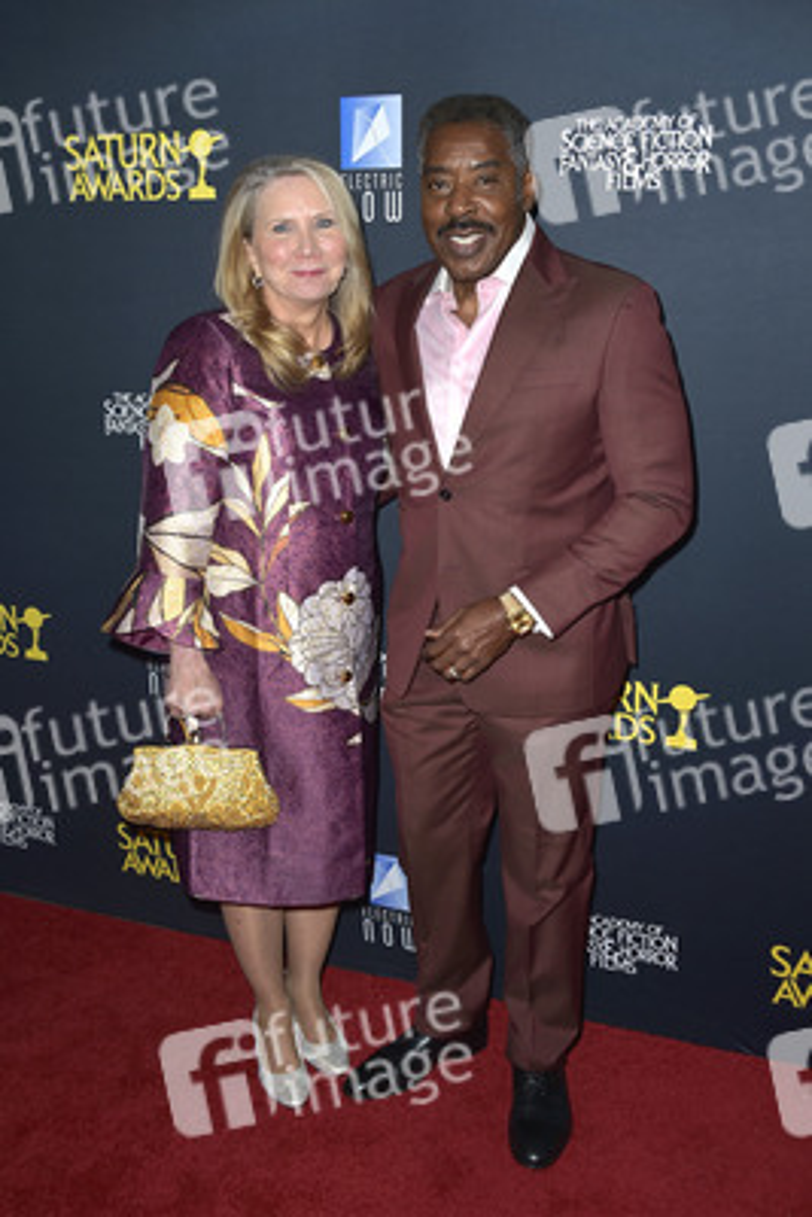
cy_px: 608
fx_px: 1217
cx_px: 406
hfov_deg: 36.9
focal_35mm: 36
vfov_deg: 53.1
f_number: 6.3
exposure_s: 1/250
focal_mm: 36
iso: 250
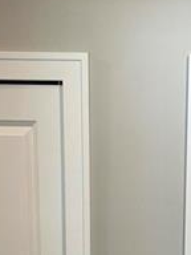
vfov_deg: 18.7
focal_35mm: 96
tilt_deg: -9.9
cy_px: 347
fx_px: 706
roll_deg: -1.7
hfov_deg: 15.4
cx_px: 135
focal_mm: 6.86
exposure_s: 1/120
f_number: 1.78
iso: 125
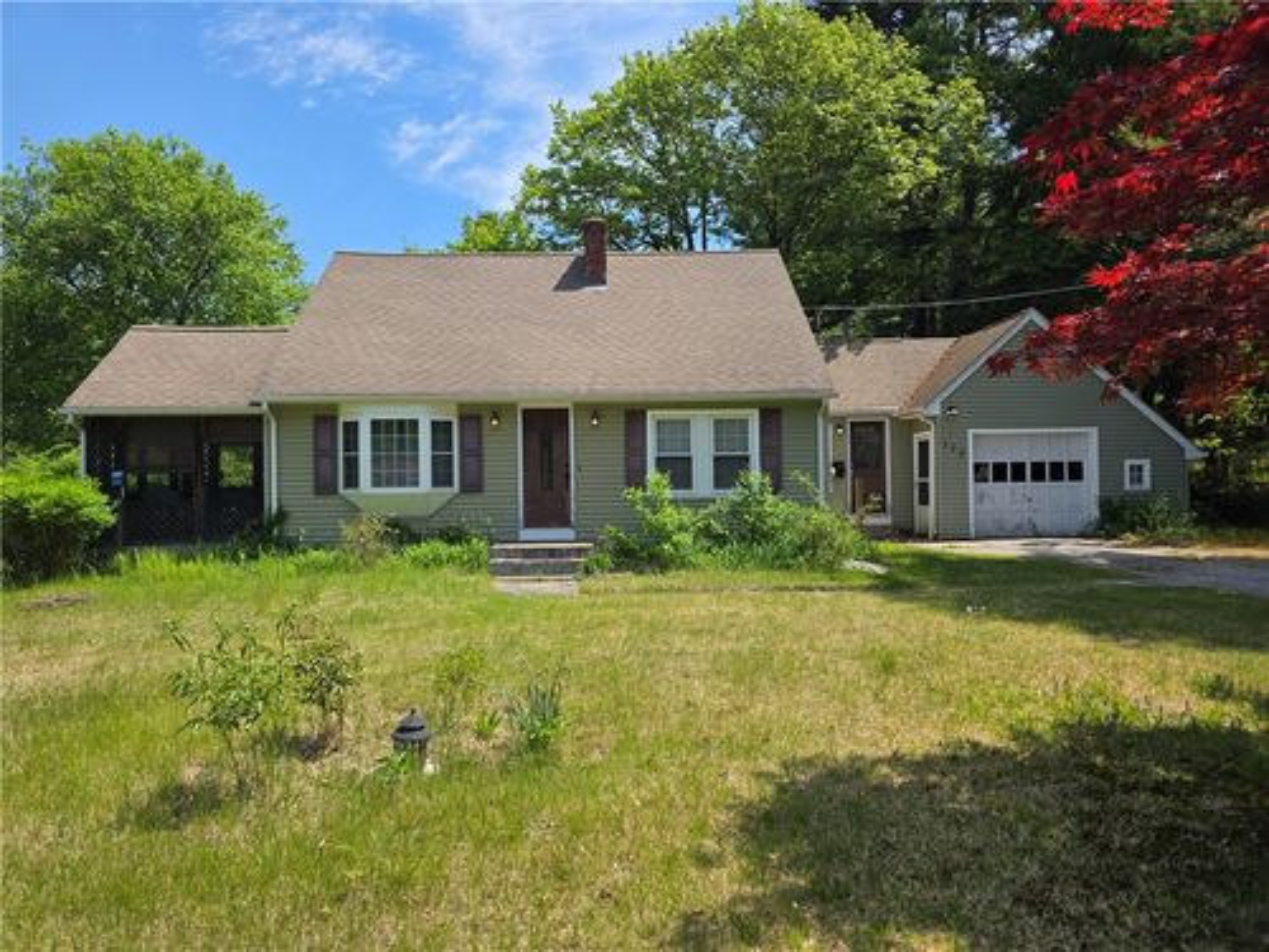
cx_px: 634
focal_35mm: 23
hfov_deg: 73.9
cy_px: 476
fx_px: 843
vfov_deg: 58.9
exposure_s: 1/5000
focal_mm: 6.3
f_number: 1.7
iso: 80
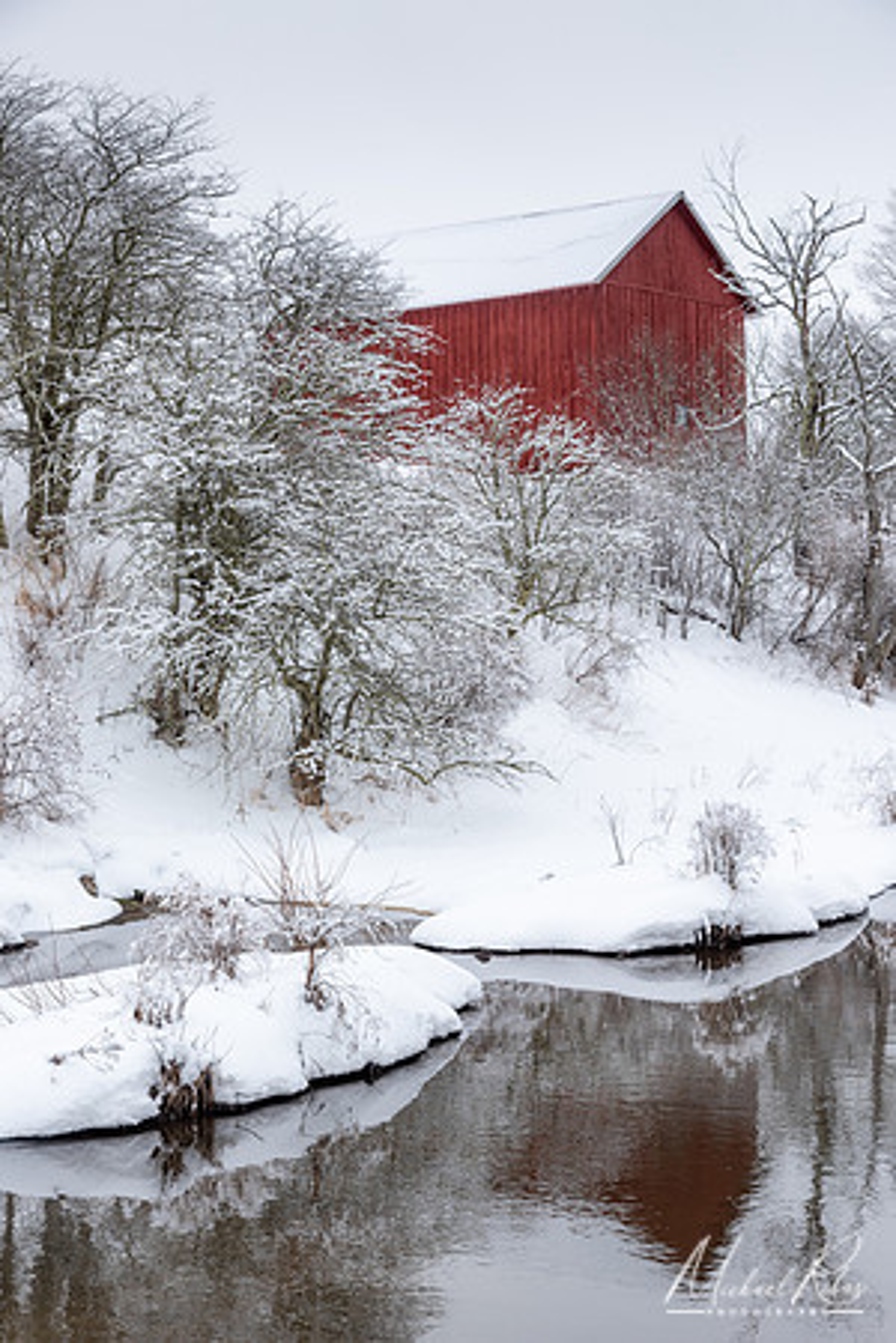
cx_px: 448
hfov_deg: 20.9
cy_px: 672
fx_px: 2426
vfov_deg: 31.0
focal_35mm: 65
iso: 100
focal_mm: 65
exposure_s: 1/80
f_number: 13
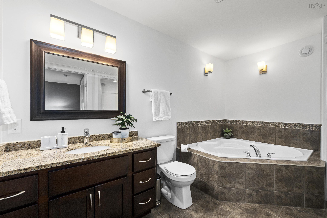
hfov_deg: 104.3
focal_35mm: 14
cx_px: 164
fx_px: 127
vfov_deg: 81.2
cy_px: 109
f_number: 11
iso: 400
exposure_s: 1/5
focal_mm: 14
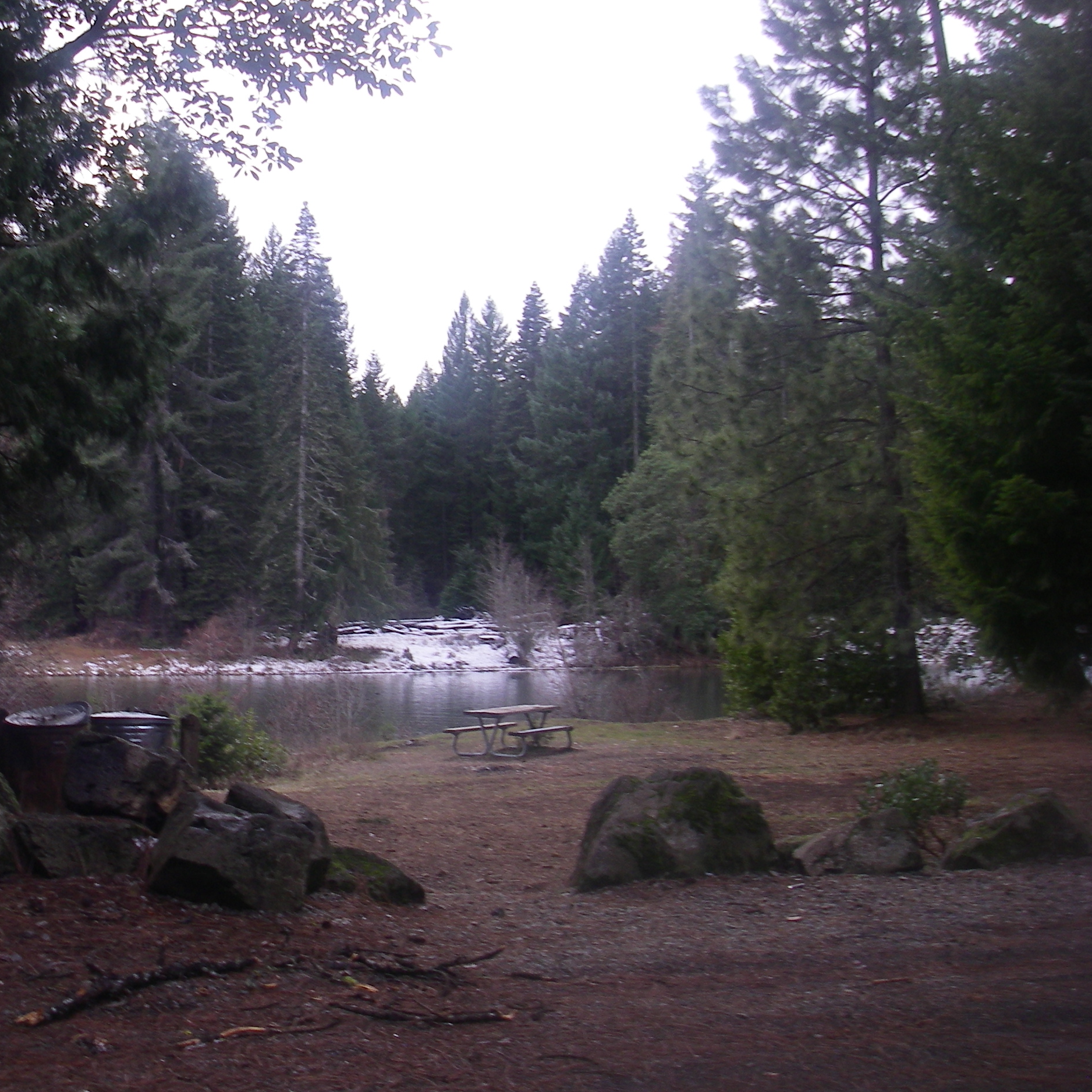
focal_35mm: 55
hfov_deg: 30.3
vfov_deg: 31.0
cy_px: 467
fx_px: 1963
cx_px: 212
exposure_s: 1/50
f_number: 3.3
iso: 64
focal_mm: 6.3
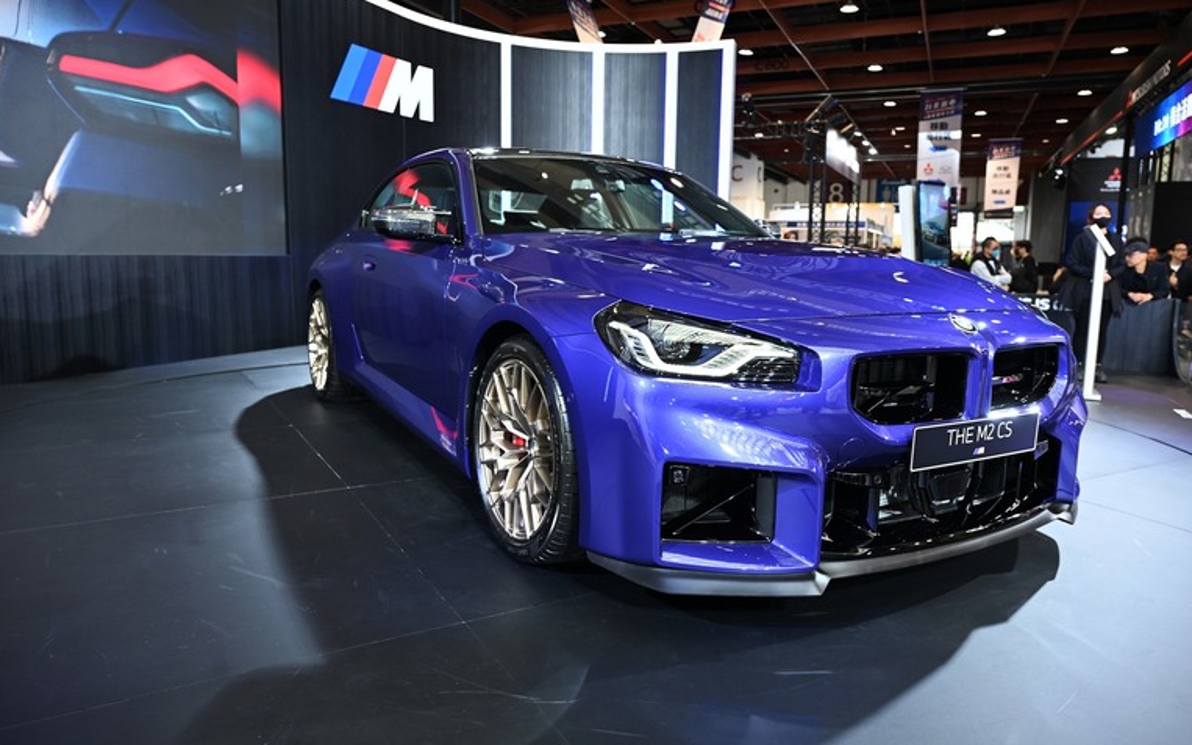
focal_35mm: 25
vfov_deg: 49.3
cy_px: 351
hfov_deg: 72.5
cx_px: 603
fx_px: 812
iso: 900
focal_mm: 24
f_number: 4
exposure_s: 1/60
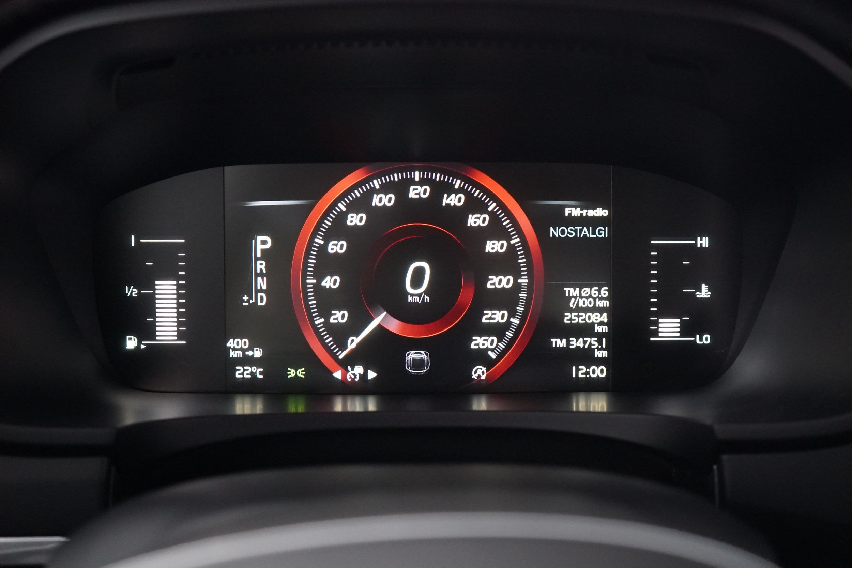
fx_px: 1065
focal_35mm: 45
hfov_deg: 43.6
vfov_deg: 29.9
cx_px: 426
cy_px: 284
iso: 12800
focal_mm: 30
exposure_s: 1/50
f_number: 3.5
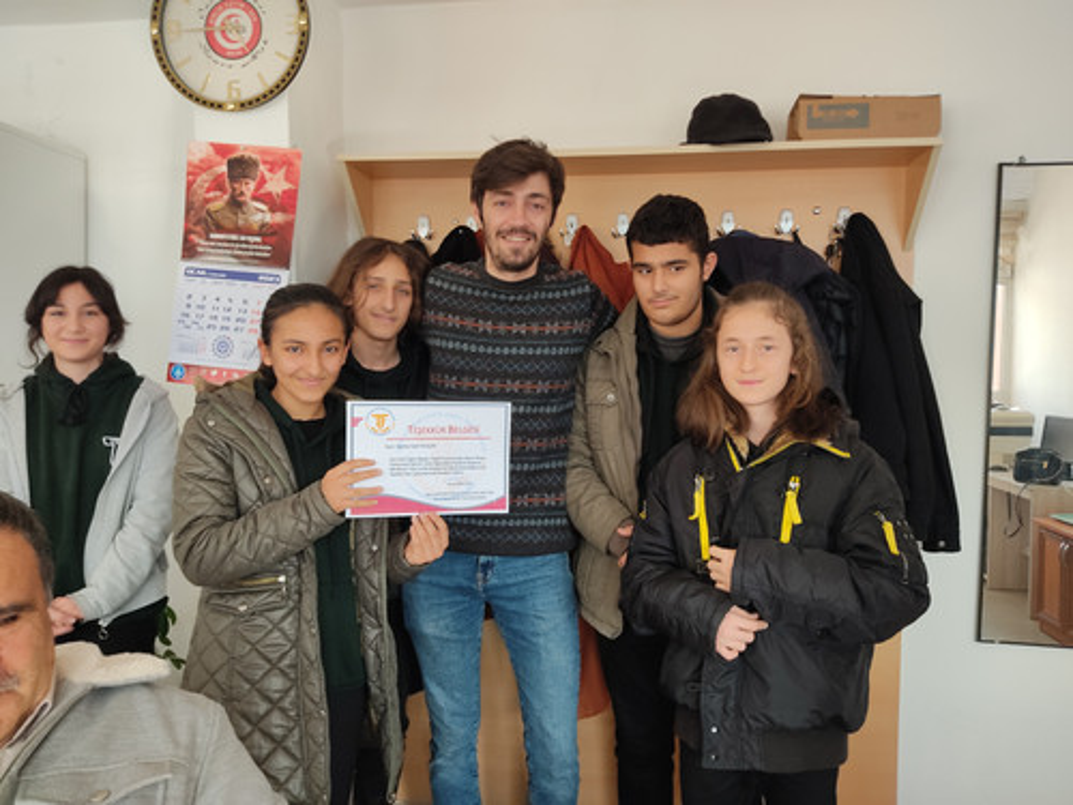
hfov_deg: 67.3
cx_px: 536
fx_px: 806
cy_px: 402
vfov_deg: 53.1
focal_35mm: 26
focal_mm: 4.74
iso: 147
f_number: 1.79
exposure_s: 1/100
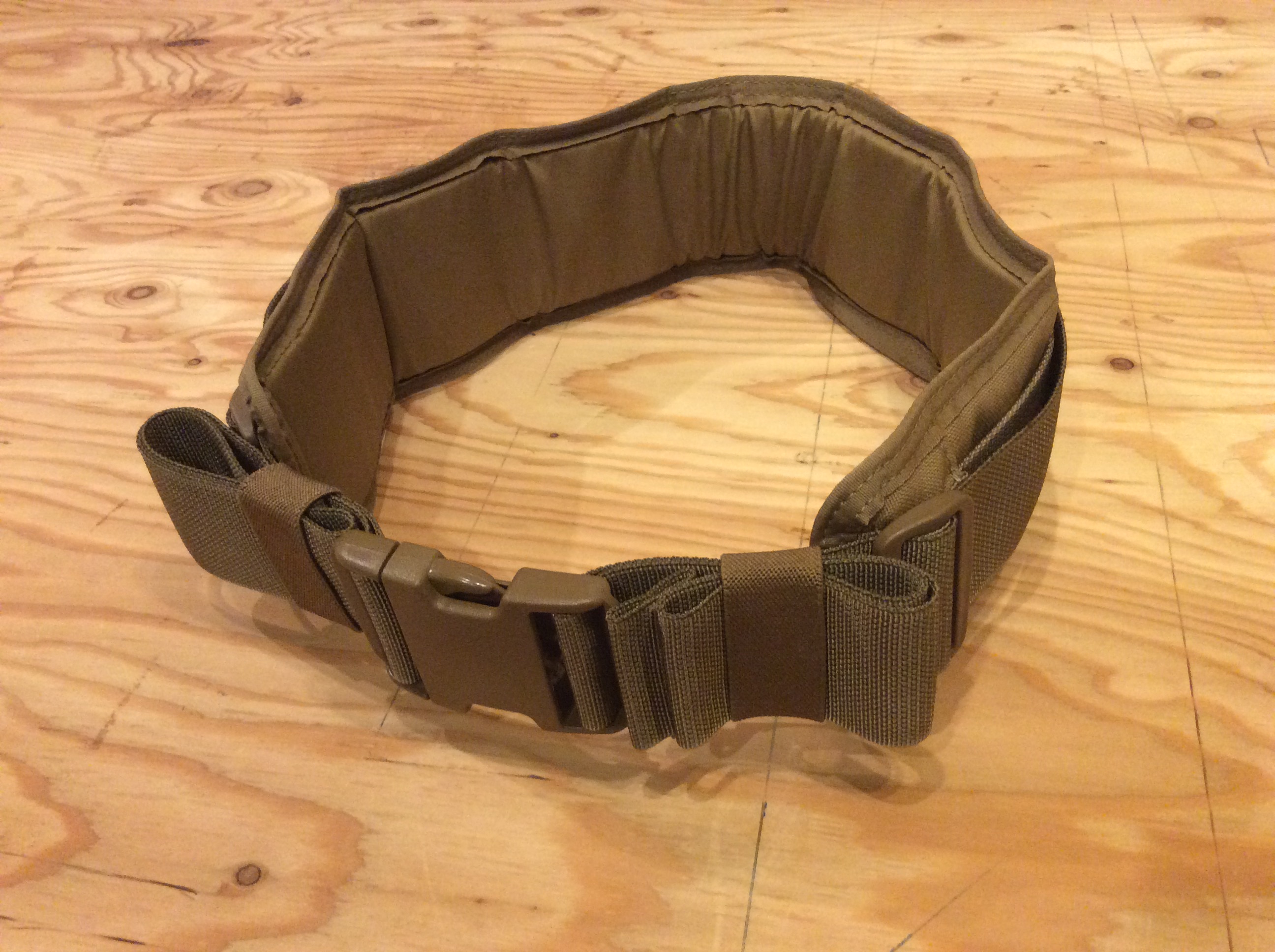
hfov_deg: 56.9
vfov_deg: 44.1
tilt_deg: -38.8
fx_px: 1177
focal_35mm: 32
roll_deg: +6.6
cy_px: 476
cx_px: 638
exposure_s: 1/24
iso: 250
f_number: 2.4
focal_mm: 3.3
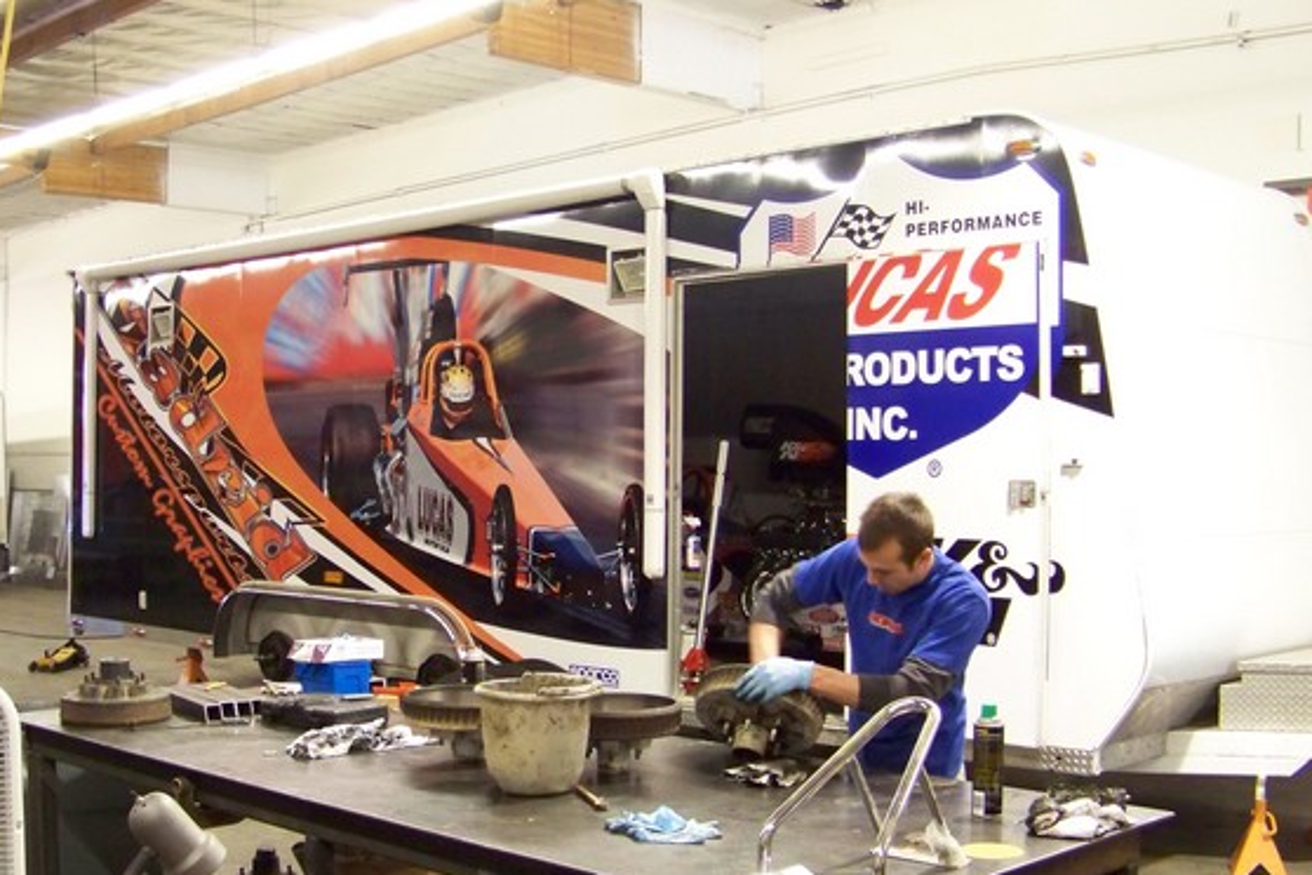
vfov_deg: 28.6
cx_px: 555
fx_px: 1713
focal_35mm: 47
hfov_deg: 41.8
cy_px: 521
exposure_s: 1/25
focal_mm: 5.85
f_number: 2.8
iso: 400
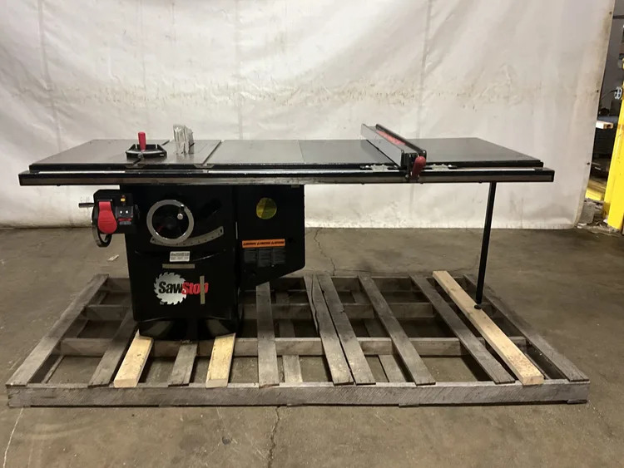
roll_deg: +0.1
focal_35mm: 29
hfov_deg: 61.6
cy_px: 234
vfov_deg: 48.3
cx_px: 312
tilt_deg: -18.2
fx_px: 523
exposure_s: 1/60
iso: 160
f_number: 1.8
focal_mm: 3
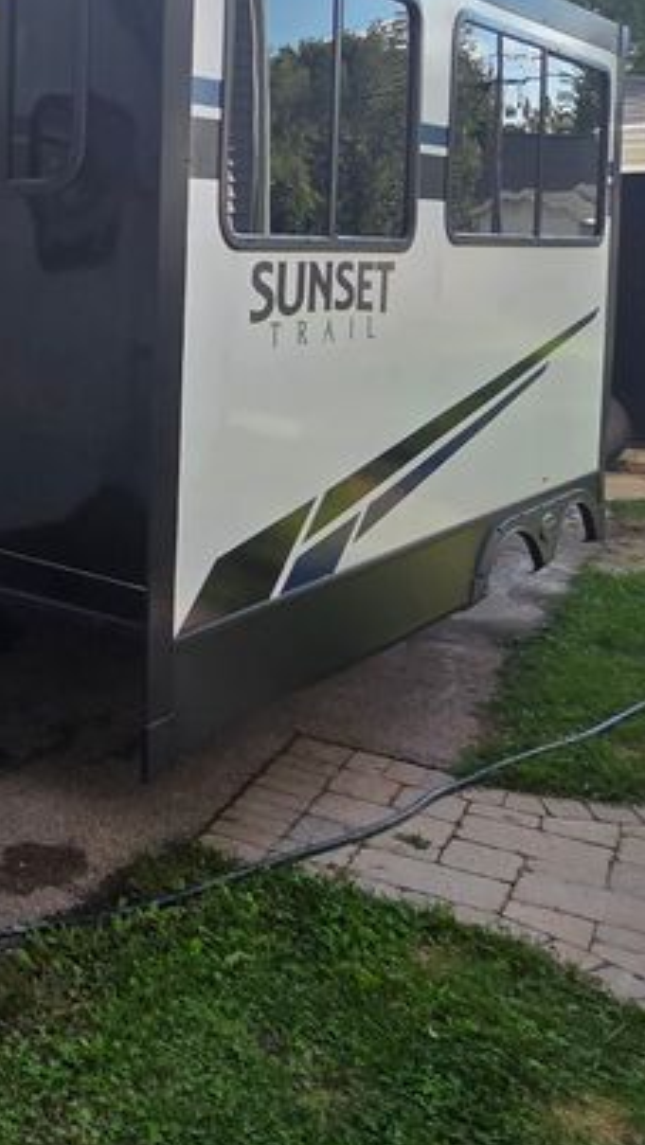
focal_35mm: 36
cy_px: 293
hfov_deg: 23.8
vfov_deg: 52.9
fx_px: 1093
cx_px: -389
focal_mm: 2.2
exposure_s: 1/963
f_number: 2.2
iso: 50
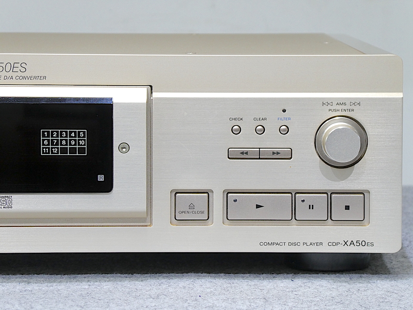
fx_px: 1706
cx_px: 206
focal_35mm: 143
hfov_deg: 13.8
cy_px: 155
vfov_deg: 10.4
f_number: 5.4
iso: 200
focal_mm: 25.6
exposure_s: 1/10
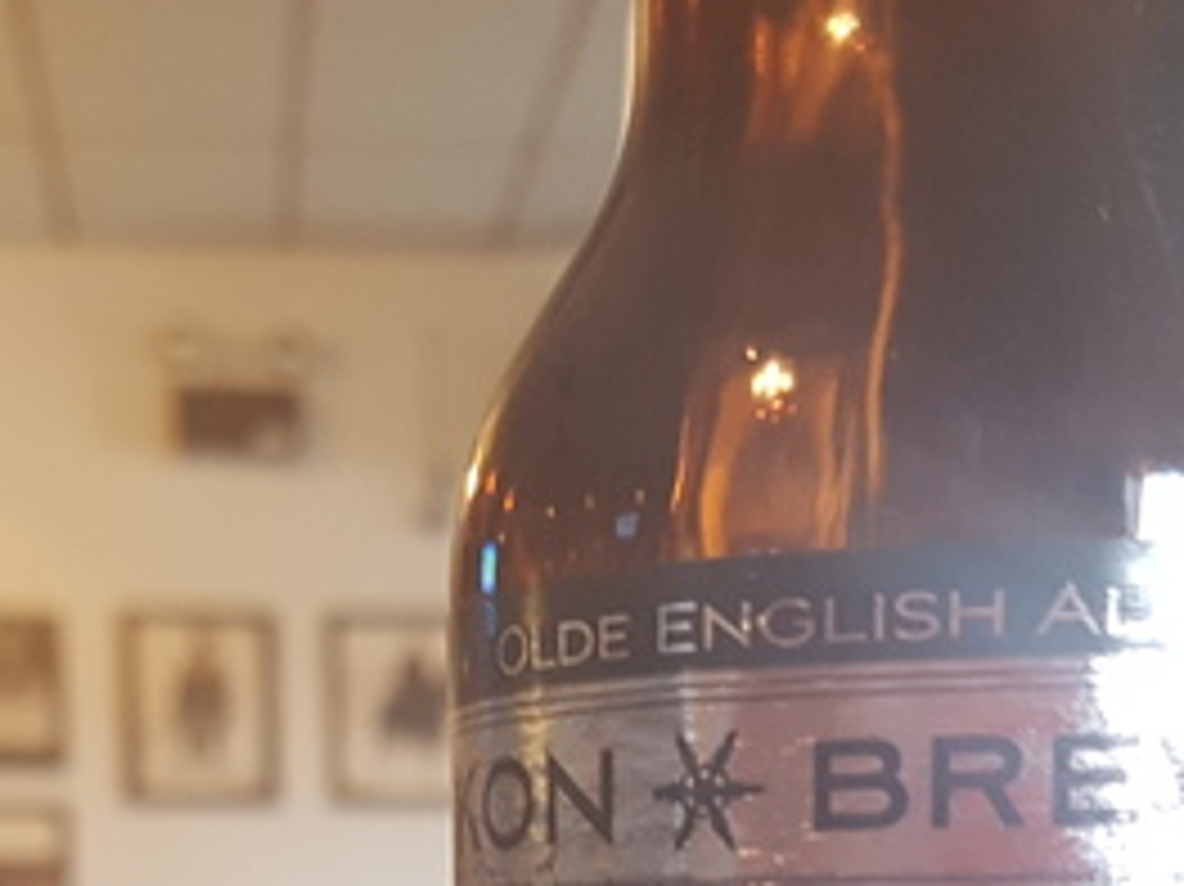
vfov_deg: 17.0
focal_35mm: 79
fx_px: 2701
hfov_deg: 24.7
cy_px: 1286
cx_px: 576
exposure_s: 1/24
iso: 160
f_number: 1.7
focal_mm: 4.2
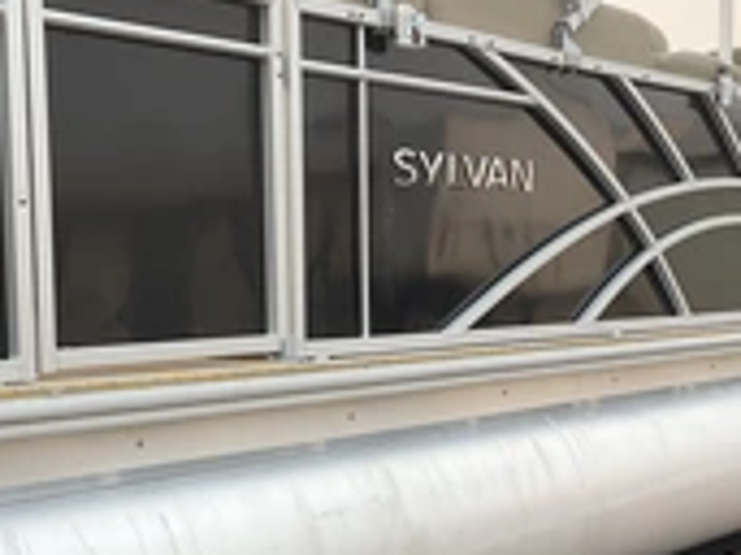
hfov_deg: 28.5
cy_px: 382
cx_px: 290
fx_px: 1455
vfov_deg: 21.5
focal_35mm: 68
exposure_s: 1/519
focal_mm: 3
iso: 25
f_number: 1.8
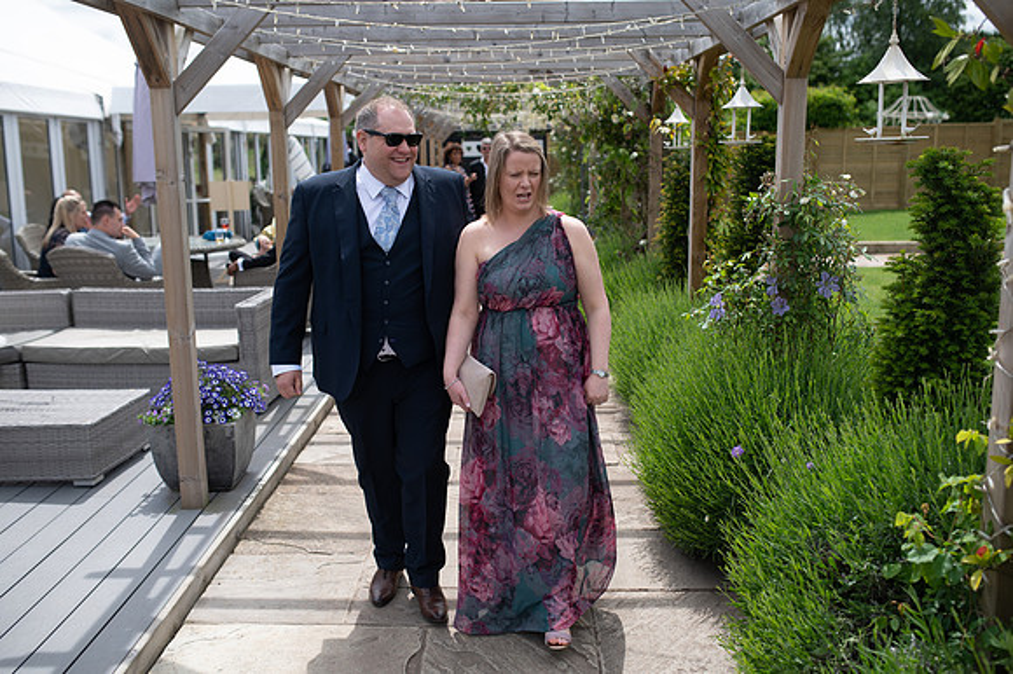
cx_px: 506
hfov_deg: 54.5
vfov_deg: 37.8
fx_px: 984
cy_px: 337
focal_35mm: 35
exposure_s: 1/1600
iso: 100
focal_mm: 35
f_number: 2.8
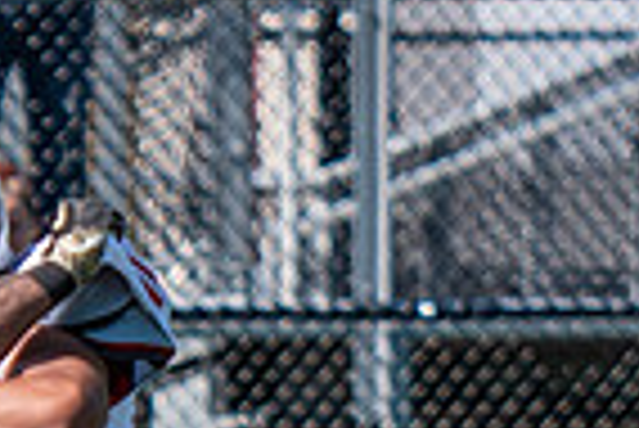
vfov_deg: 0.9
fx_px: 25941
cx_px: 1079
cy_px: 579
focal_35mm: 1460
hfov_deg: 1.4
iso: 160
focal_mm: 130
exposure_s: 1/4000
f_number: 2.8
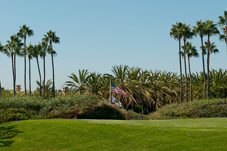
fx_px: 519
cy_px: 76
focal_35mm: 82
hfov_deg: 24.6
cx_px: 114
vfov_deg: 16.5
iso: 400
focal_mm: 55
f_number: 10
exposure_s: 1/320
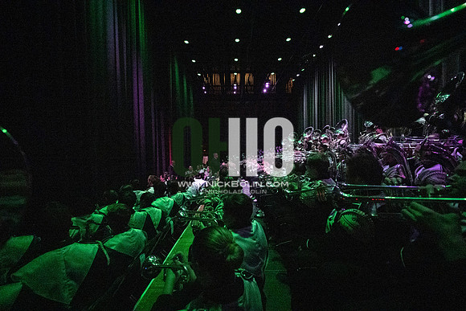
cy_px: 156
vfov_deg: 81.2
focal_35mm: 14
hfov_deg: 104.2
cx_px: 233
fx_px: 181
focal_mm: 14
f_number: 4
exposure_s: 1/400
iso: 51200
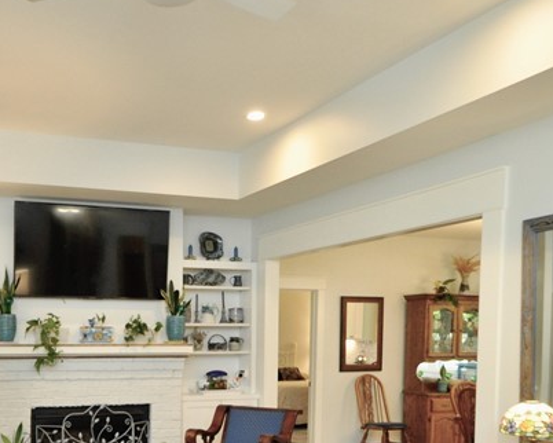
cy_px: 367
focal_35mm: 38
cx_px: 143
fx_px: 622
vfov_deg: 37.5
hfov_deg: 46.3
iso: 800
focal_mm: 10
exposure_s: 1/60
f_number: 4
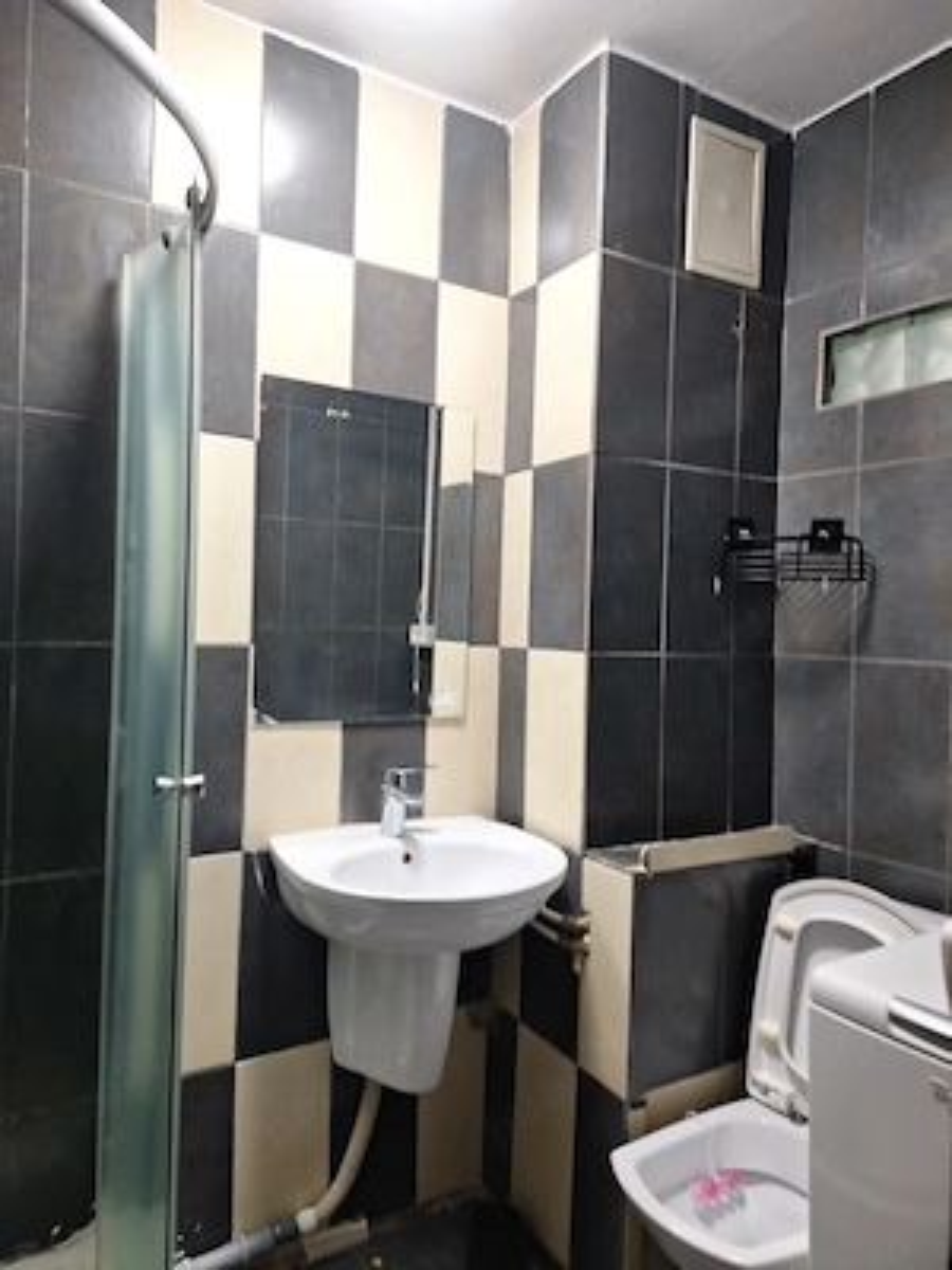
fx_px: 843
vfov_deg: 73.9
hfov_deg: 58.9
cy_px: 635
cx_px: 476
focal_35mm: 23
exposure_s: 1/33
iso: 200
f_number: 1.8
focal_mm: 5.54
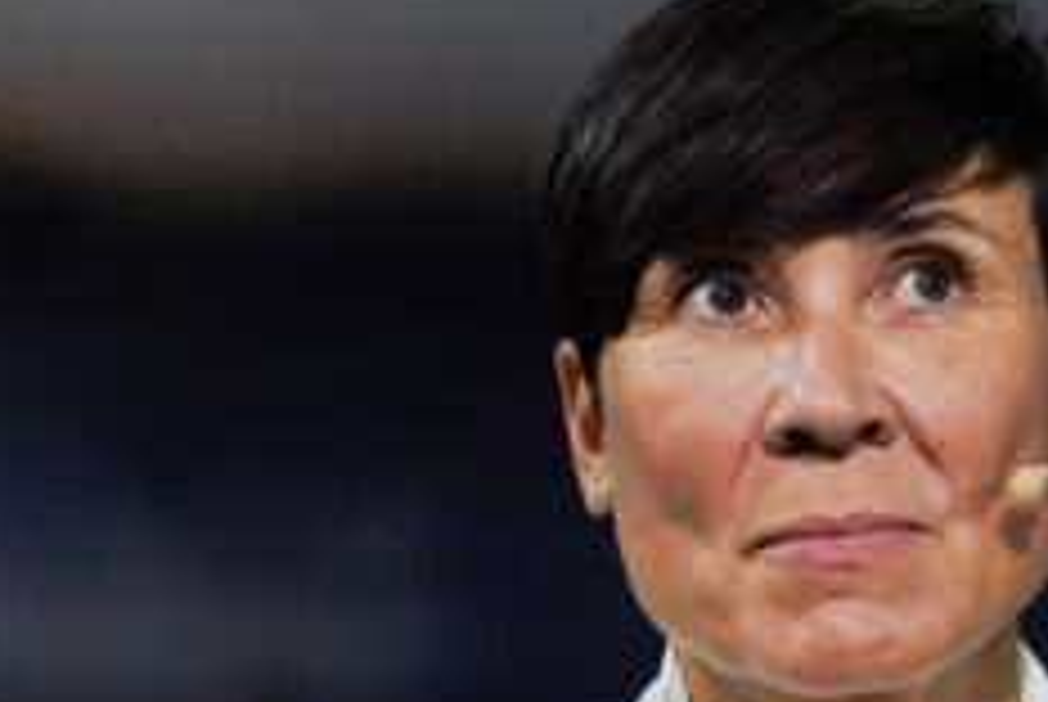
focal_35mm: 926
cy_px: 477
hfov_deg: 2.2
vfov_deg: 1.5
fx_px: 26990
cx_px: 585
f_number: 4
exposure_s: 1/250
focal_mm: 200
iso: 1250
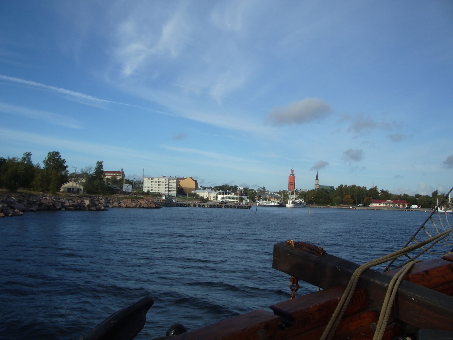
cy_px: 170
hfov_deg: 52.6
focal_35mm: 35
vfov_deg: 40.7
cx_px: 226
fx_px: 458
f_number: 4.3
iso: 50
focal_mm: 5.8
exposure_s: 1/400
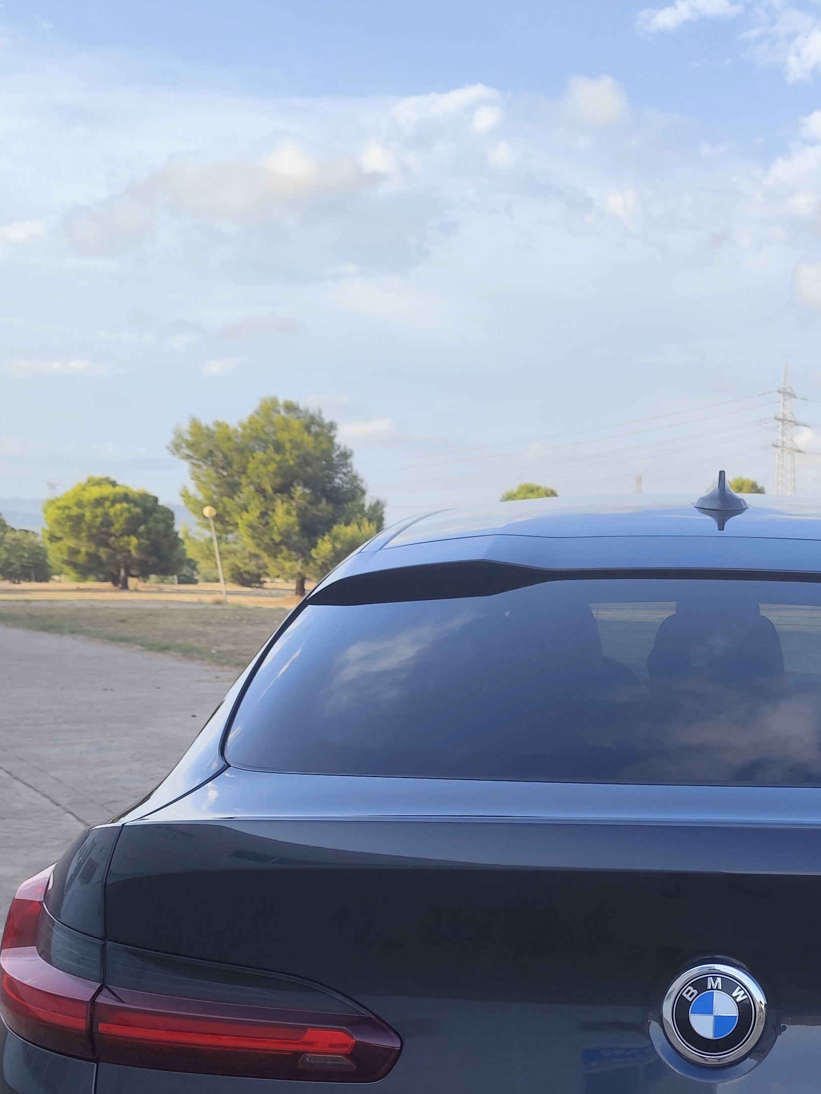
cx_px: 717
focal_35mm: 43
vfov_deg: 41.8
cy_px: 889
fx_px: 1360
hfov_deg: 32.2
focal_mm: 6.14
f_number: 1.65
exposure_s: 1/417
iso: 50
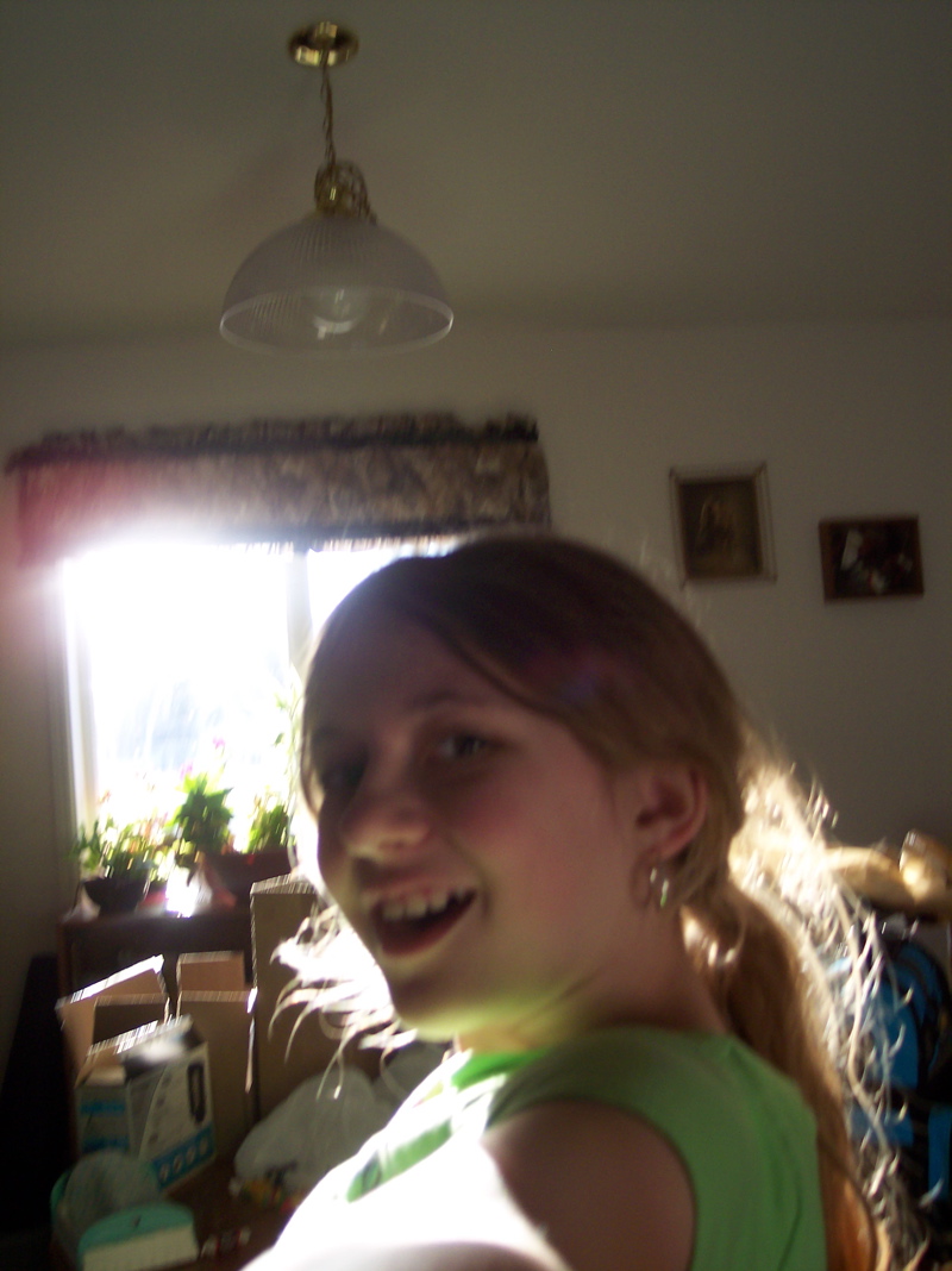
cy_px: 636
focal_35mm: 38
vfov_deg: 49.0
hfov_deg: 37.7
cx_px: 476
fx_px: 1395
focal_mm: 8
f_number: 2.8
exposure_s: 1/125
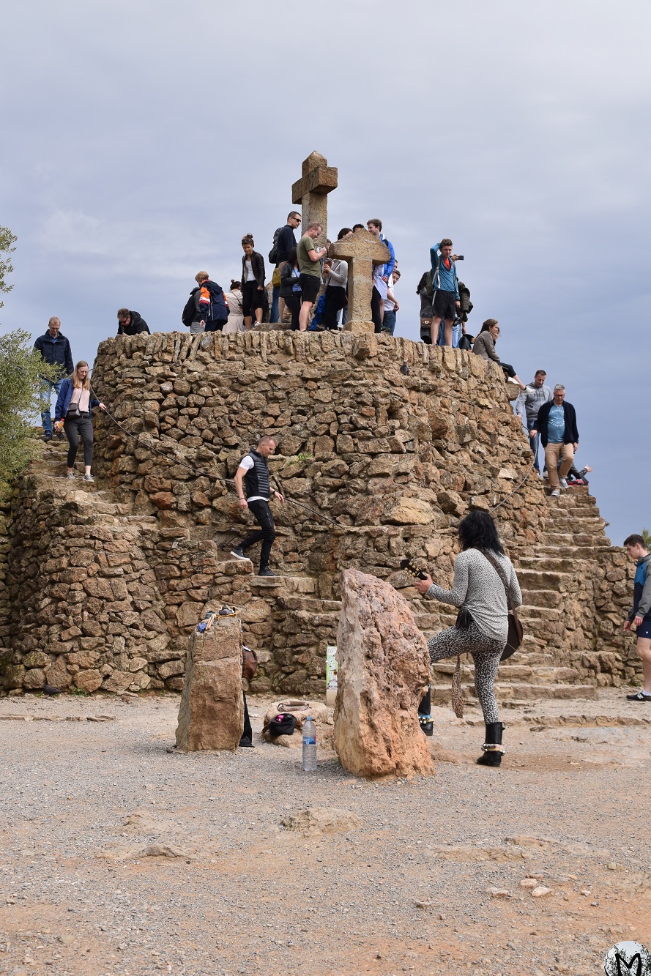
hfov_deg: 25.1
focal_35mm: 54
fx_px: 1464
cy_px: 447
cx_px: 296
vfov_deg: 36.8
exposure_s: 1/320
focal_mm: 32
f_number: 9
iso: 200
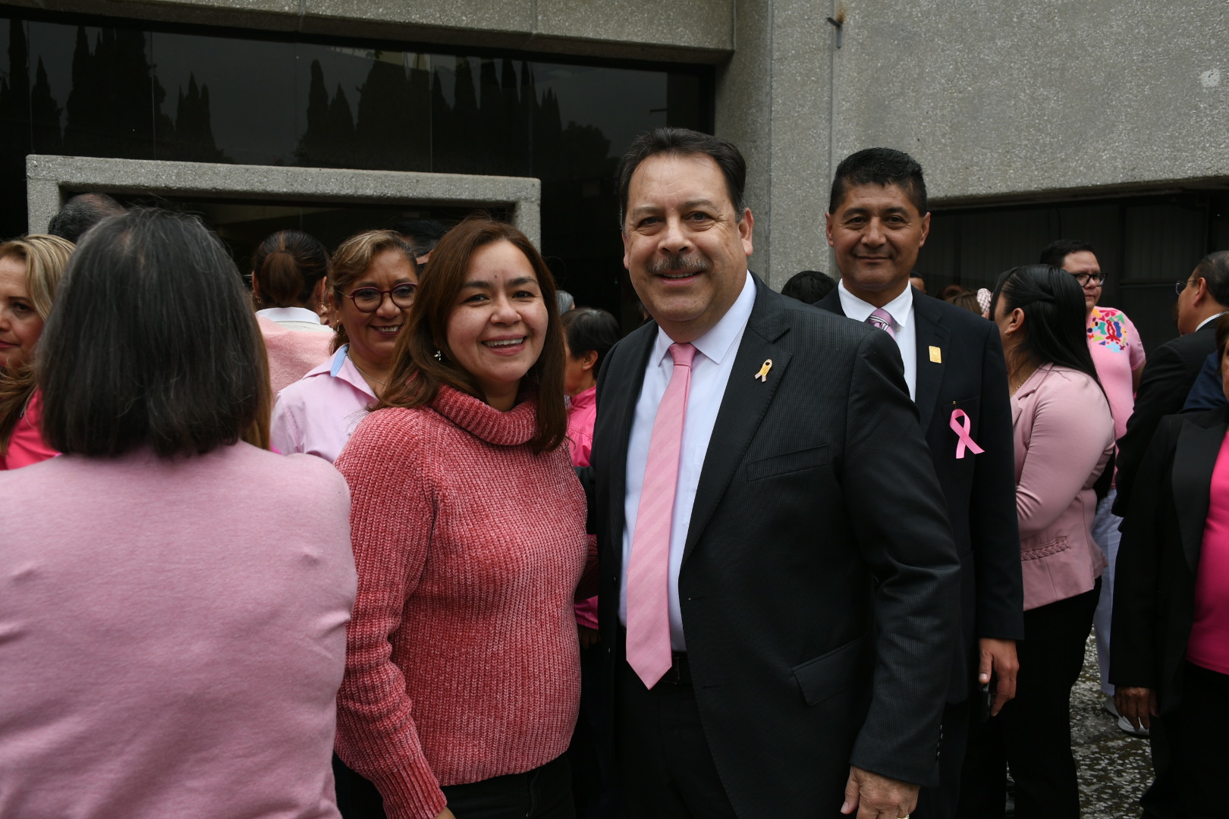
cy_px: 410
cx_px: 614
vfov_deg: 40.0
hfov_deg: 57.2
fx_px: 1126
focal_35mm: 33
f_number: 6.3
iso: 160
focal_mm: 22
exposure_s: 1/160
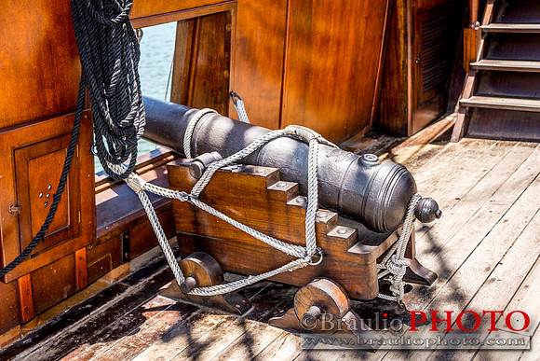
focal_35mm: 45
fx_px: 675
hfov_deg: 43.6
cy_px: 180
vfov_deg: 29.9
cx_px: 270
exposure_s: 1/200
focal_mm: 45
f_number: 4.2
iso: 100
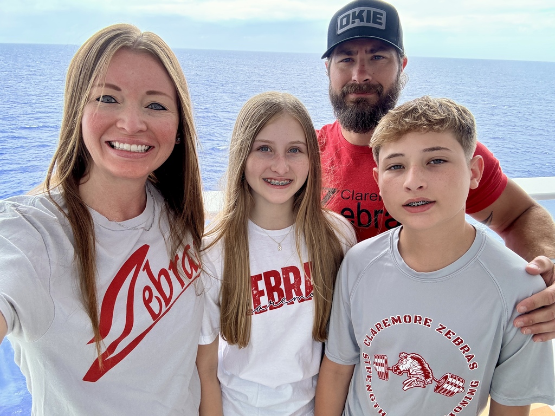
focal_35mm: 23
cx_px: 278
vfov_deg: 58.9
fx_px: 369
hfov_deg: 73.9
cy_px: 208
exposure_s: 1/172
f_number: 1.9
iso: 32
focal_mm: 2.69
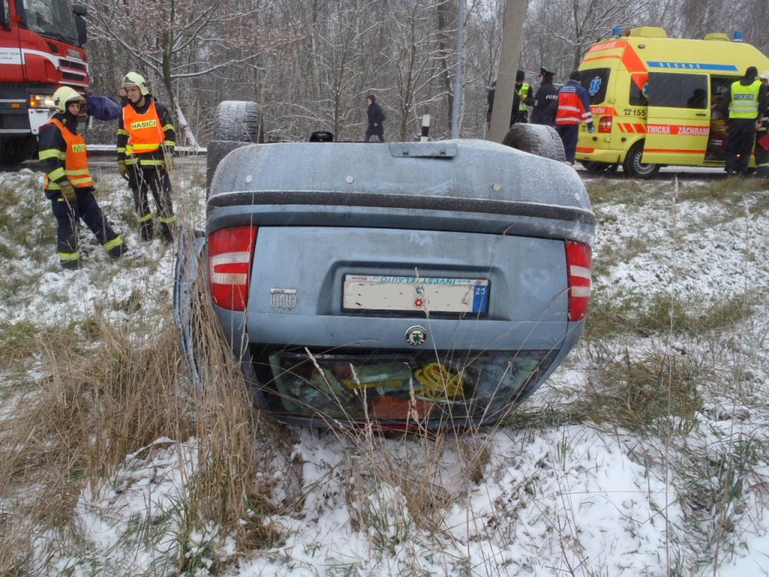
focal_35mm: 28
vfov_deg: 49.7
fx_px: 622
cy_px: 288
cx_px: 384
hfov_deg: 63.4
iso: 100
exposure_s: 1/30
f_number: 3.9
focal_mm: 5
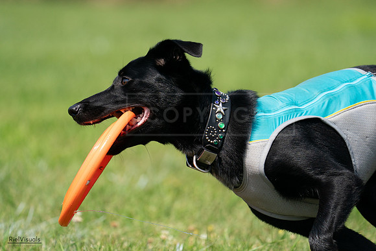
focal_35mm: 332
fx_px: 3468
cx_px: 188
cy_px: 126
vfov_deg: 4.1
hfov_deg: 6.2
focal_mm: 332
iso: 1000
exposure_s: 1/4000
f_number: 6.3
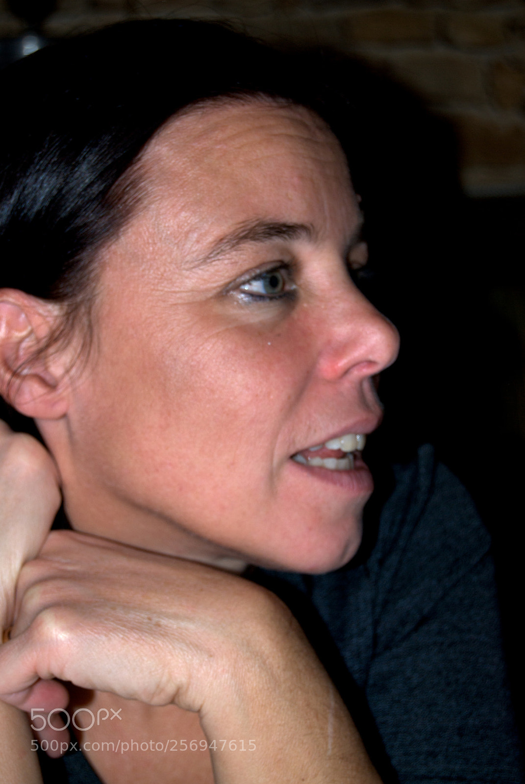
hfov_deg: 16.6
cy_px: 392
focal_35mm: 82
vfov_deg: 24.6
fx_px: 1799
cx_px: 262
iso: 100
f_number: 5.6
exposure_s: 1/100
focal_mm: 55
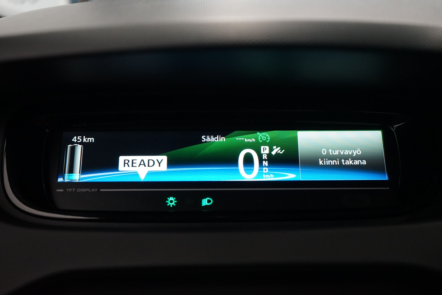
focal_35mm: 43
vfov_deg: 31.2
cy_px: 148
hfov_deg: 45.4
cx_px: 221
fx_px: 528
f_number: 4.5
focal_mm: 43
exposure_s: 1/160
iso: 3200
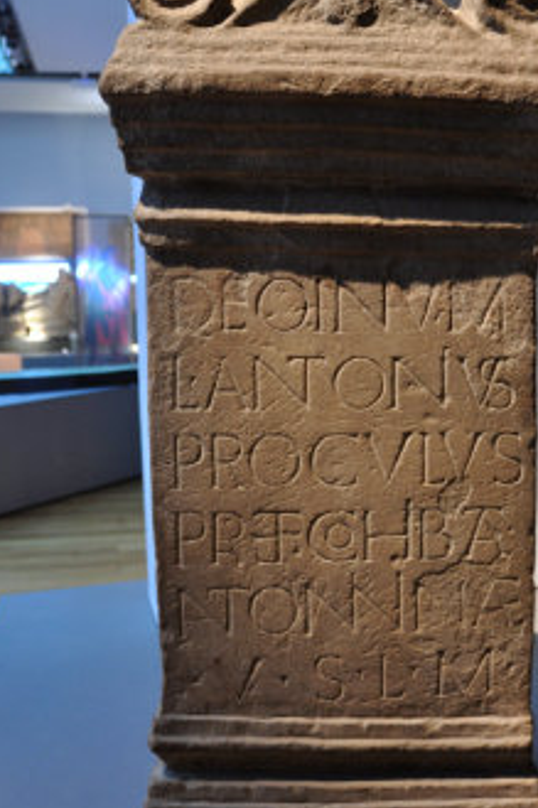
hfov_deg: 35.7
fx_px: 830
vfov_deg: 51.9
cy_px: 436
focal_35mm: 37
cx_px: 339
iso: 640
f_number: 3.5
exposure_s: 1/6
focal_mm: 18
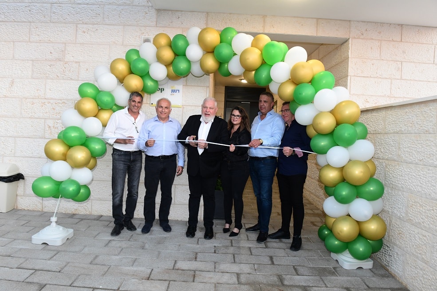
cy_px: 146
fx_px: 291
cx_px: 218
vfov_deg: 53.1
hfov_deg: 73.7
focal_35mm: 24
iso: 1600
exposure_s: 1/60
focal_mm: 24
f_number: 8
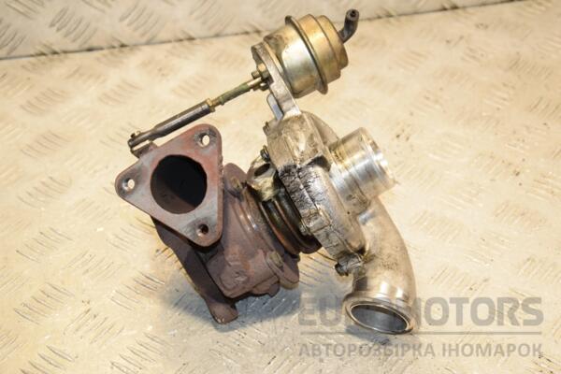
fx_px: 1215
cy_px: 187
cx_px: 280
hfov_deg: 26.0
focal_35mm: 78
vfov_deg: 17.5
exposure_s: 1/200
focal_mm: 52
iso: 800
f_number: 6.3
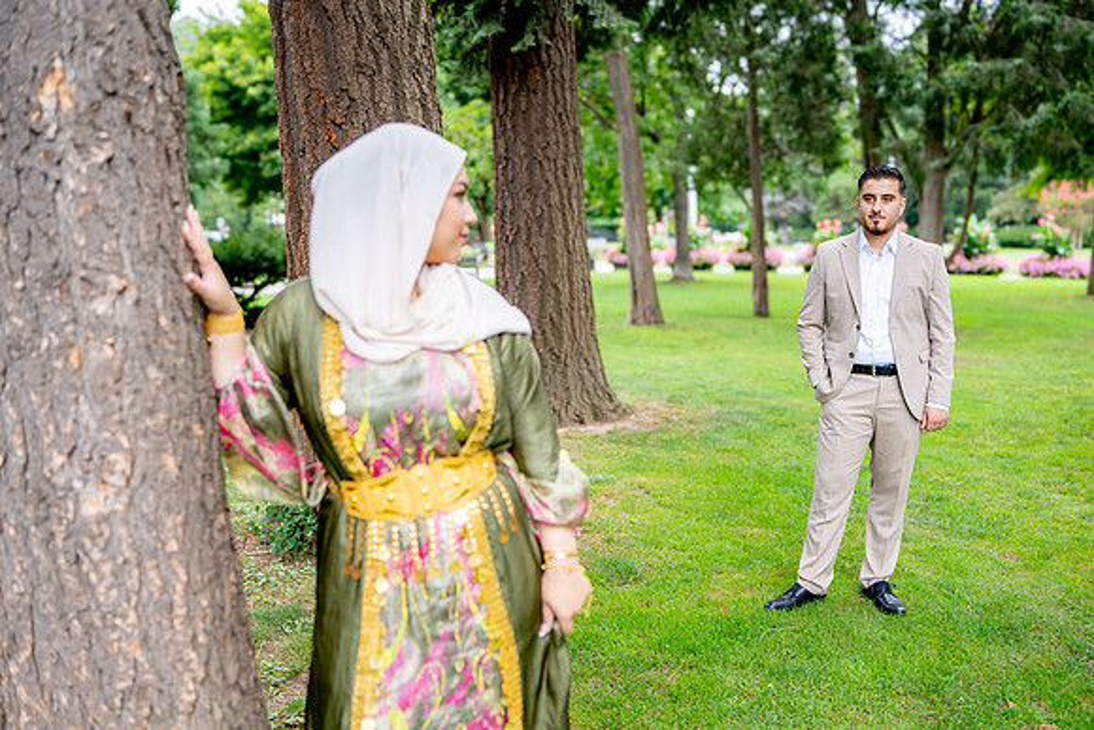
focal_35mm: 35
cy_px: 365
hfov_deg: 54.4
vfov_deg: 37.9
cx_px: 547
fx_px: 1064
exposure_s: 1/1000
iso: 200
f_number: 2
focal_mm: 35
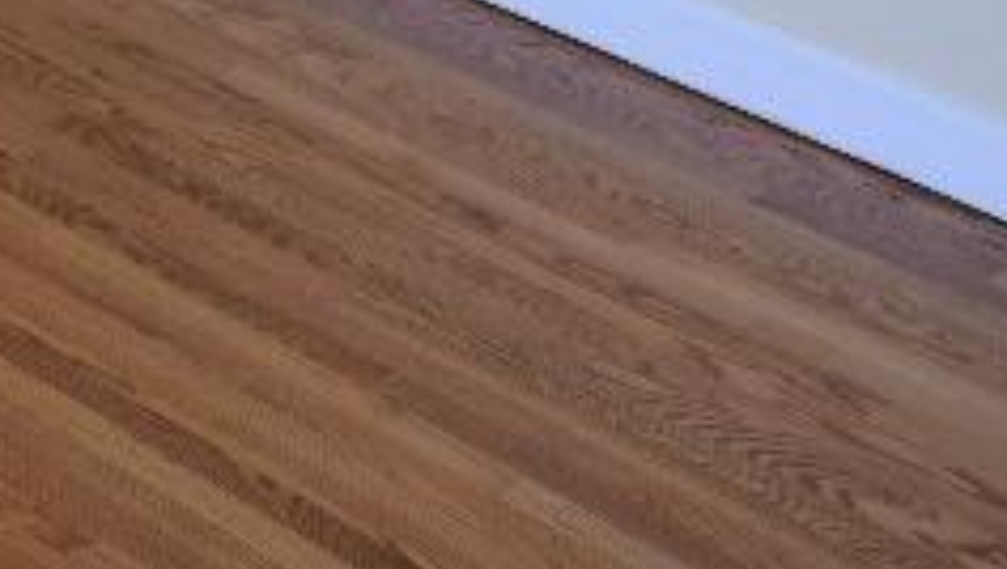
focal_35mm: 122
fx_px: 3262
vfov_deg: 9.9
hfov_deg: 16.0
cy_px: -19
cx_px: -544
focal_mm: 18
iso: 400
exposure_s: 1/80
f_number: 4.5
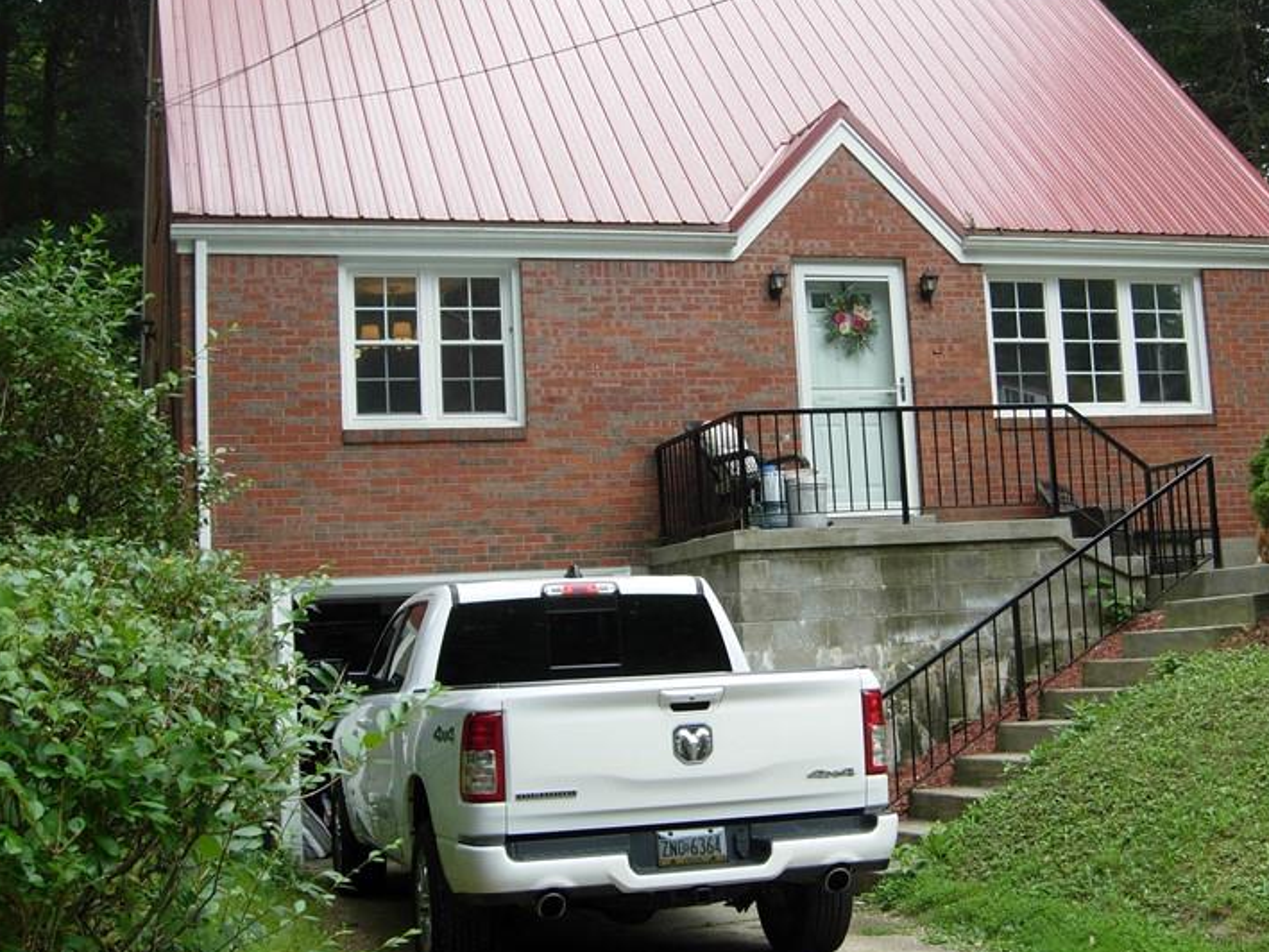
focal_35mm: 52
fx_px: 1907
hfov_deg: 36.6
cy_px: 406
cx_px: 802
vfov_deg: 28.0
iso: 50
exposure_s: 1/144
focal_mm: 7.5
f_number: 3.8
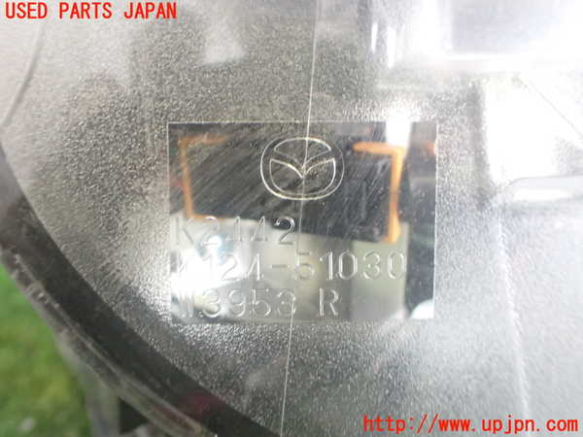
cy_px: 218
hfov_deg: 60.0
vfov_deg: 46.8
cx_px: 292
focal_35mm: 30
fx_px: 505
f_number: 2.3
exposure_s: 1/30
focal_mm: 5.4
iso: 800
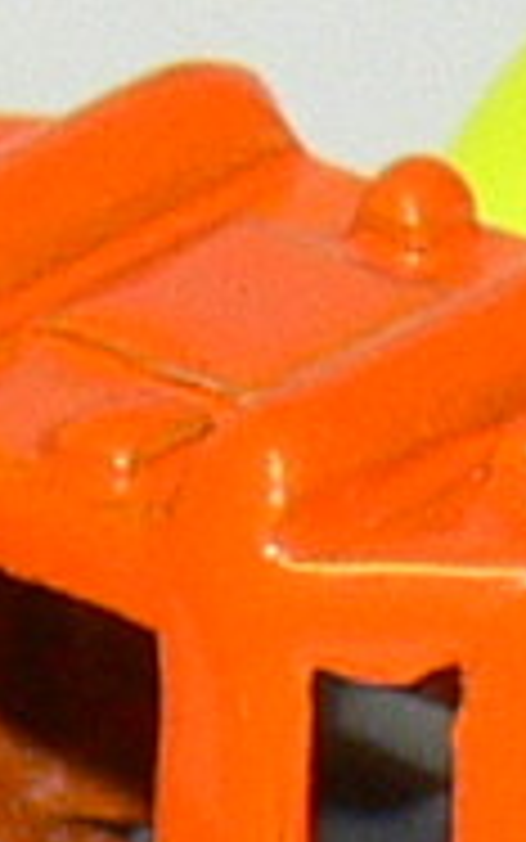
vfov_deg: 1.4
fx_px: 33186
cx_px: 247
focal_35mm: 1448
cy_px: 1576
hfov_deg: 0.9
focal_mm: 21.3
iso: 100
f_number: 3.2
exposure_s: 1/30
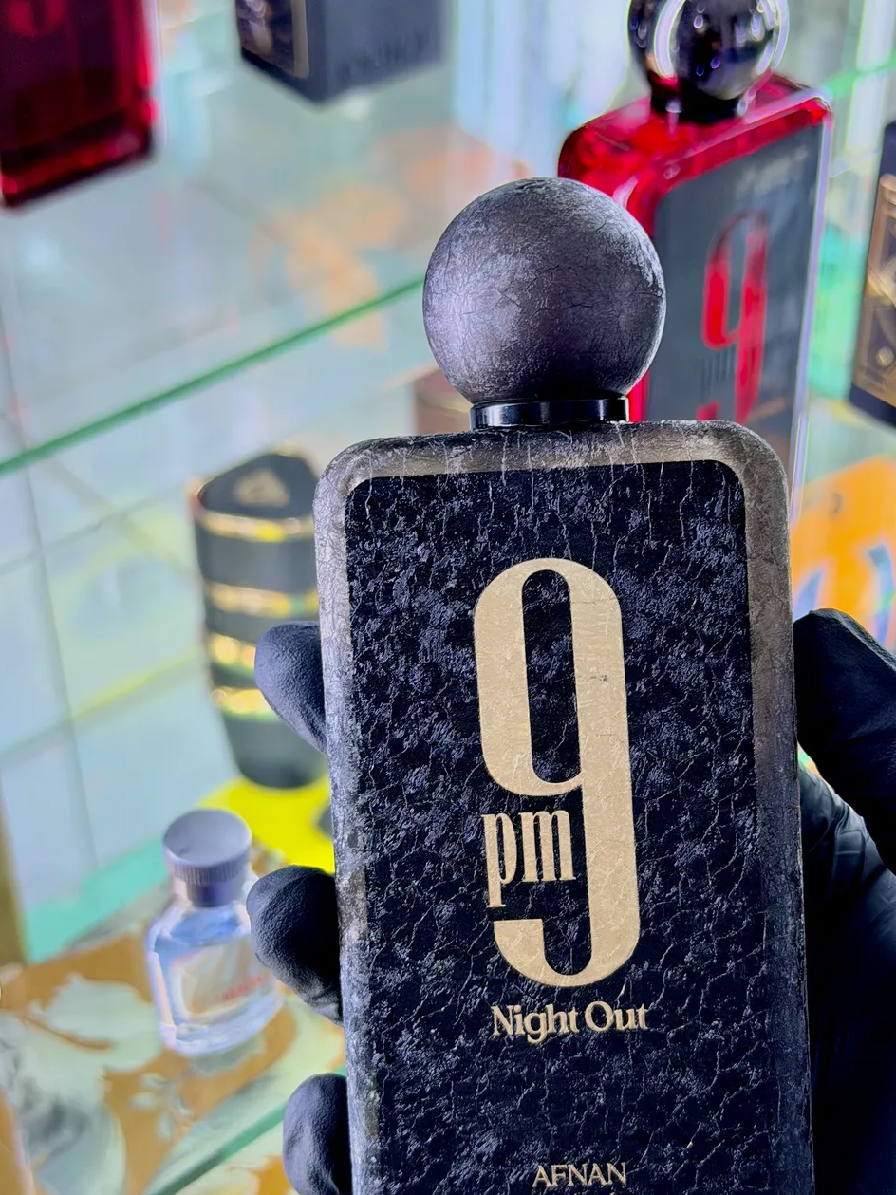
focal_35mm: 61
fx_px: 2106
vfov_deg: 31.5
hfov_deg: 24.0
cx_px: 559
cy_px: 756
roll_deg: +0.1
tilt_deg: -41.9
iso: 125
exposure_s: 1/60
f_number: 1.78
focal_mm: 6.76
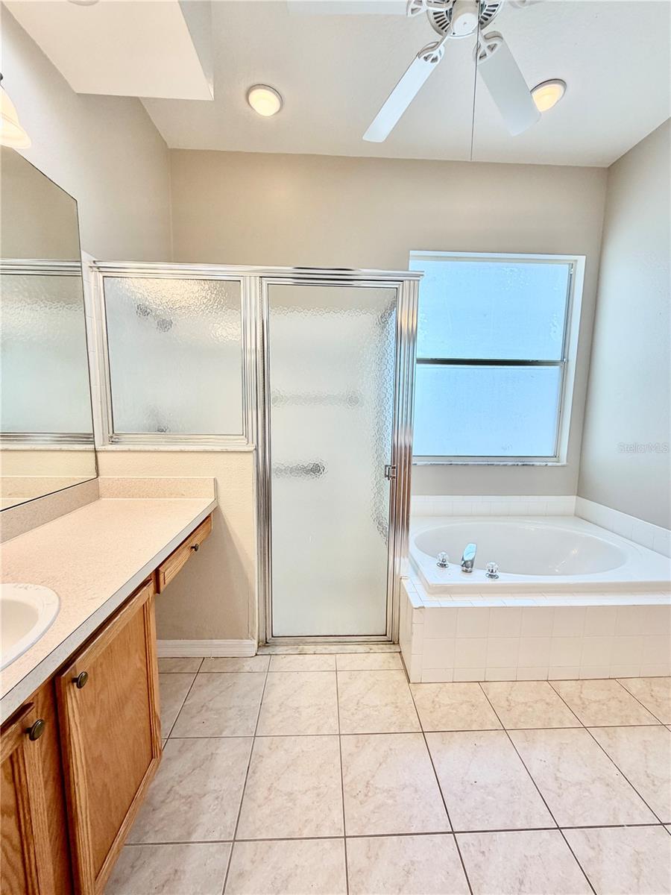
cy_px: 448
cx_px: 336
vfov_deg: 102.1
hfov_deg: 85.7
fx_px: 362
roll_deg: -0.7
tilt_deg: -6.2
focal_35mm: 14
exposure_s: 1/120
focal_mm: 2.22
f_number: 2.2
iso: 80
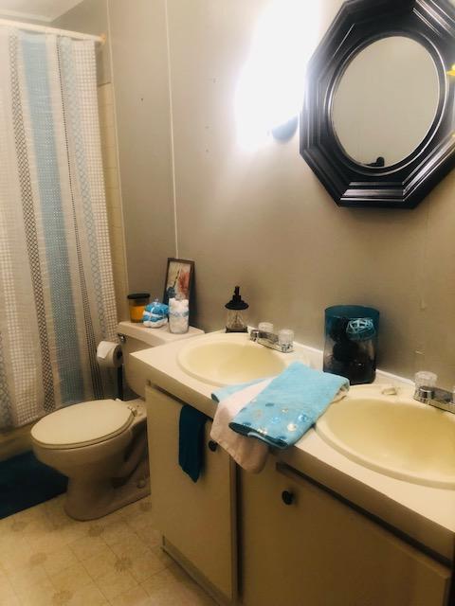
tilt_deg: -14.6
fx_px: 491
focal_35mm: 28
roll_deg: +0.6
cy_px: 303
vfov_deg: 63.4
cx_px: 228
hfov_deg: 49.7
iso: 40
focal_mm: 4
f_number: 1.8
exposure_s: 1/15
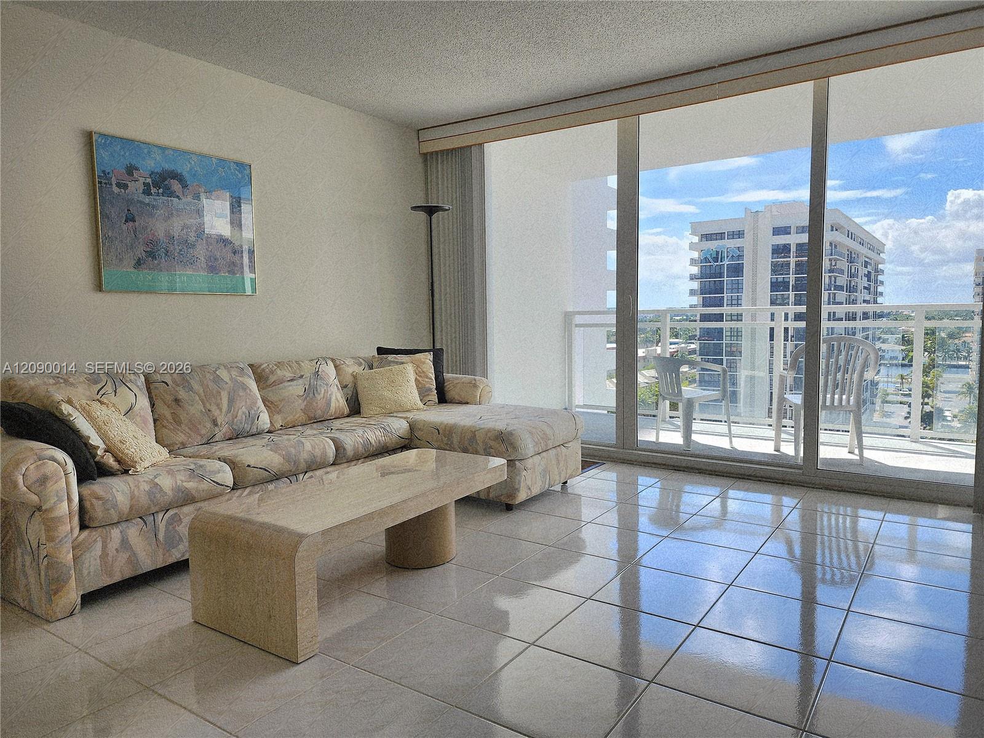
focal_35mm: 23
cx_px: 492
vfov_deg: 58.9
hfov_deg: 73.9
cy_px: 369
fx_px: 654
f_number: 1.8
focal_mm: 6.4
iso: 12
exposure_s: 1/256
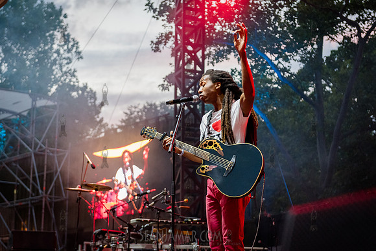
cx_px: 188
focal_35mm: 75
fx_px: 782
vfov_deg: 18.2
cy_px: 126
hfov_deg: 27.0
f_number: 3.5
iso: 3200
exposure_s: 1/250
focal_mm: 70
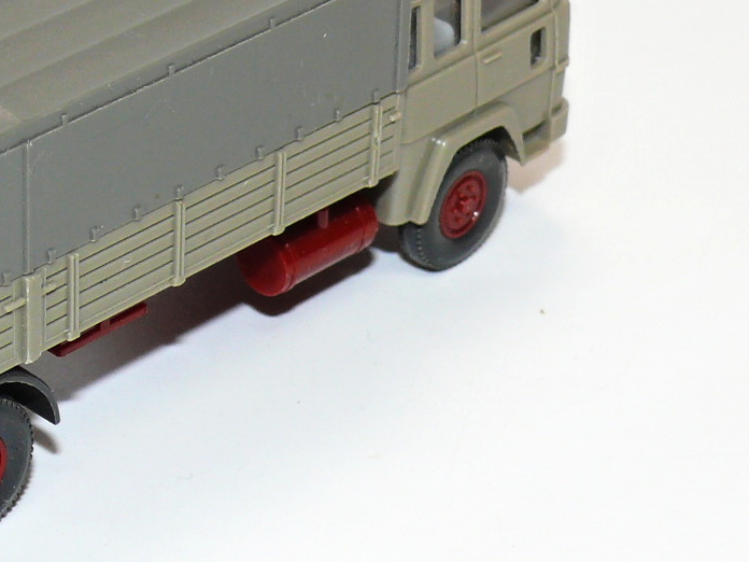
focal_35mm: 154
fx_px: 3332
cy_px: 191
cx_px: -31
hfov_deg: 12.6
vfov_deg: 9.6
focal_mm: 10.7
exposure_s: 1/30
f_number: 4
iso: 100
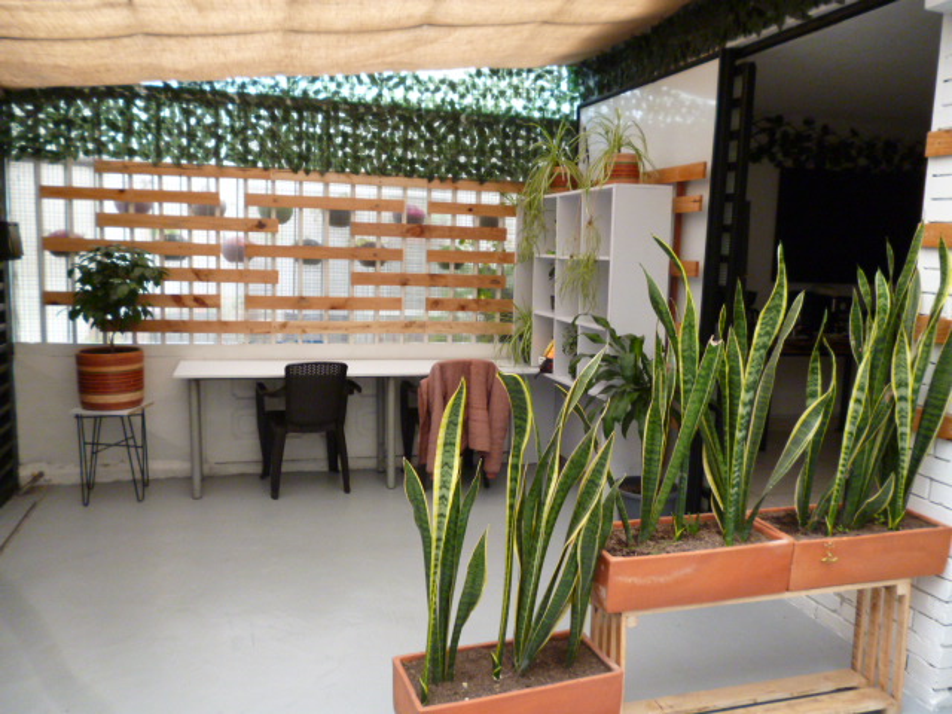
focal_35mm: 28
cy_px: 357
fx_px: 770
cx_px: 476
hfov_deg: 63.4
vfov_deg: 49.7
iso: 400
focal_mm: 5
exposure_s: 1/80
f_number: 3.1
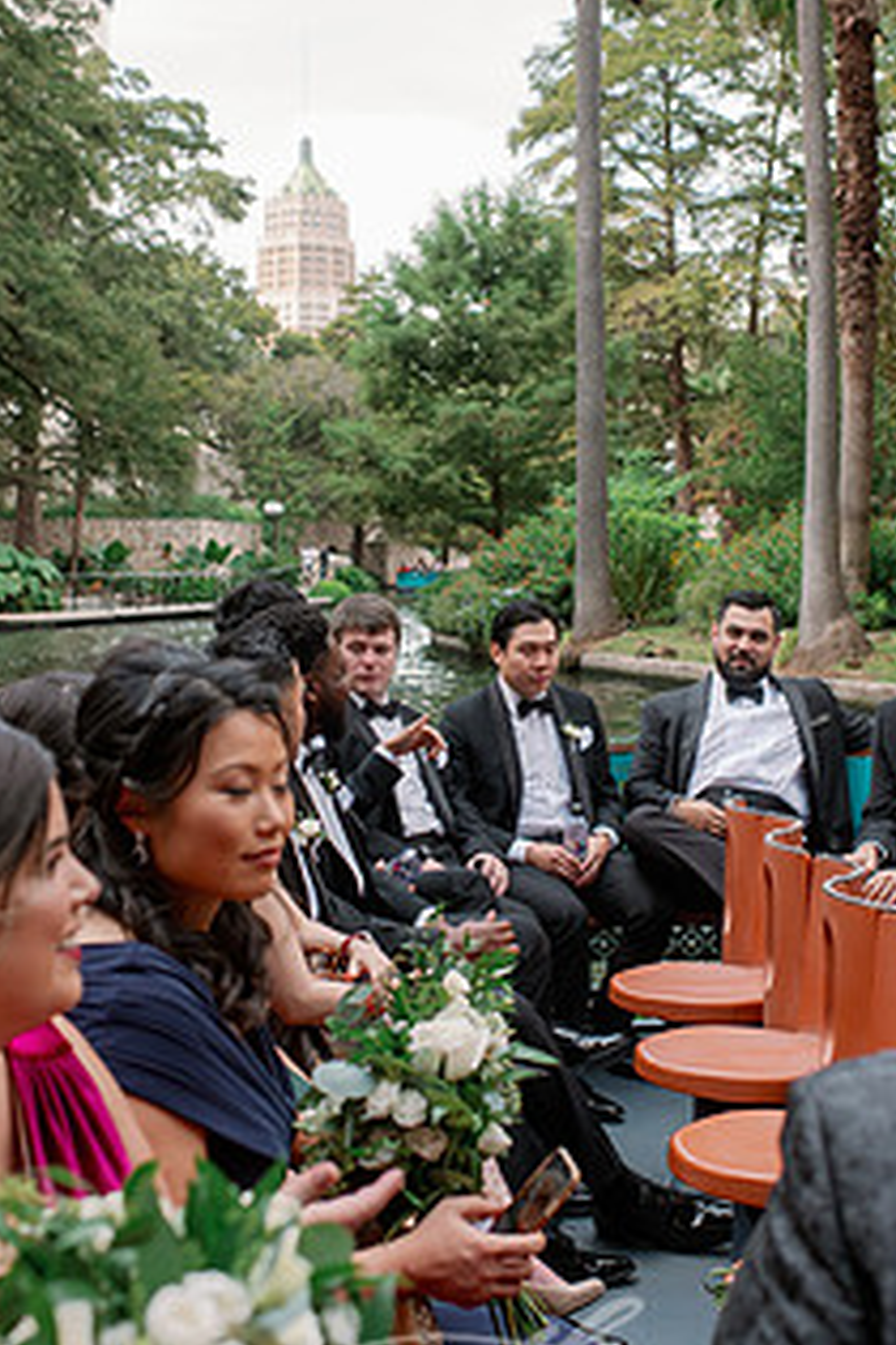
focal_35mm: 50
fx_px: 1867
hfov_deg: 27.0
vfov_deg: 39.6
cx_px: 516
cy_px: 636
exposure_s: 1/800
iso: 320
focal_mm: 35
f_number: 4
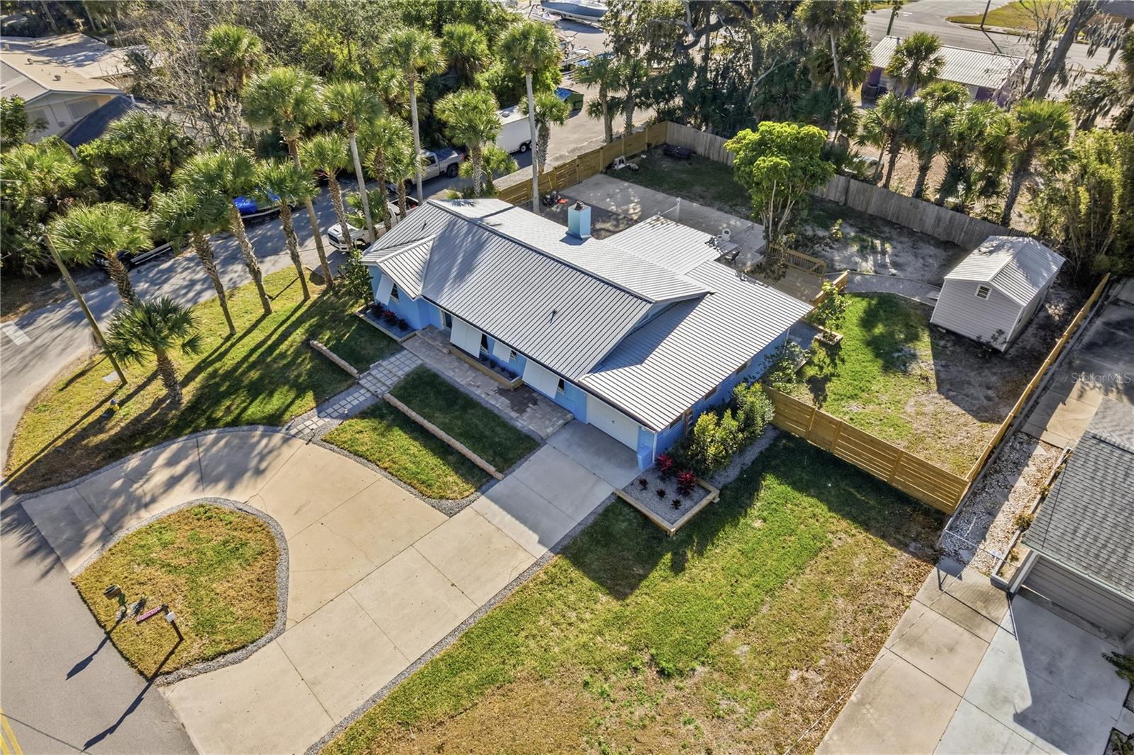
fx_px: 693
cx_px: 567
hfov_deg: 78.6
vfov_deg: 57.2
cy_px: 378
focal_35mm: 22
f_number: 2.8
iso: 100
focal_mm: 8.4
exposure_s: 1/60
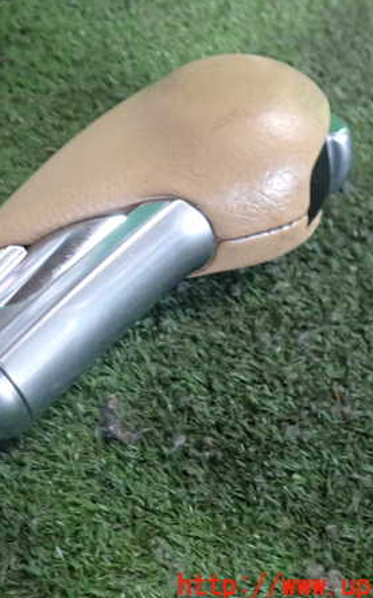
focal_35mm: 43
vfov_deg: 46.2
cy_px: 300
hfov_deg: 29.2
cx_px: 78
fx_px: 700
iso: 400
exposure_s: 1/30
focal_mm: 5.4
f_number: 2.3
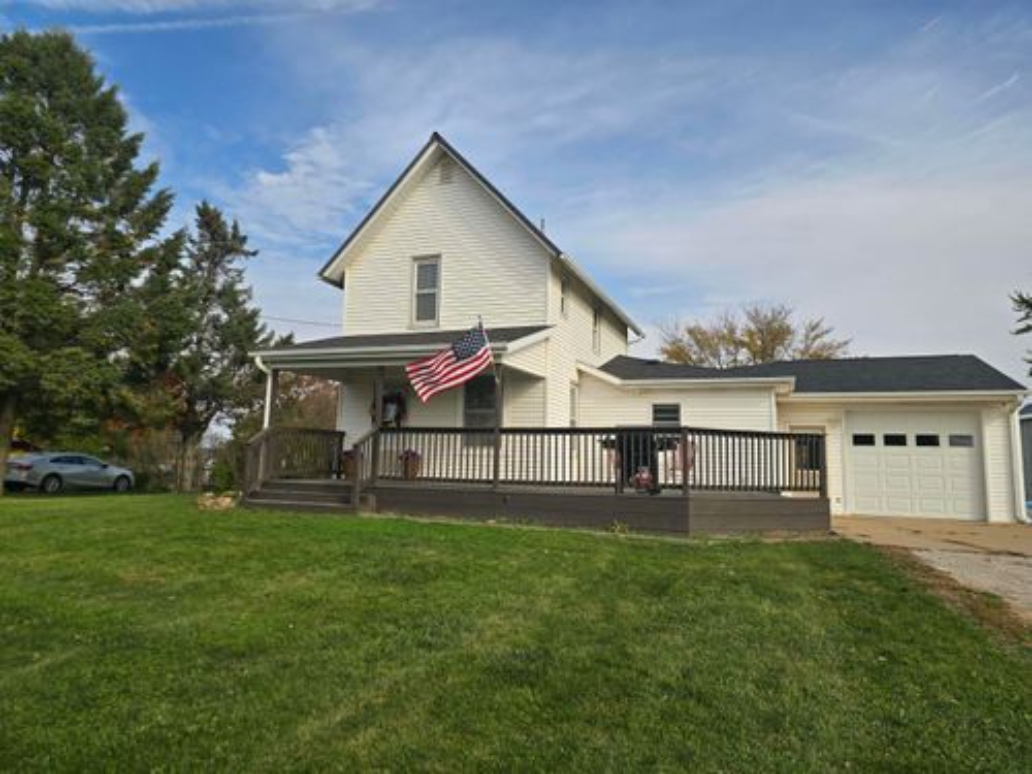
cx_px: 516
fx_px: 686
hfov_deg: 73.9
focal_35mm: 23
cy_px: 387
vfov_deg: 58.9
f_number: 1.7
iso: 12
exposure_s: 1/912
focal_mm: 6.3
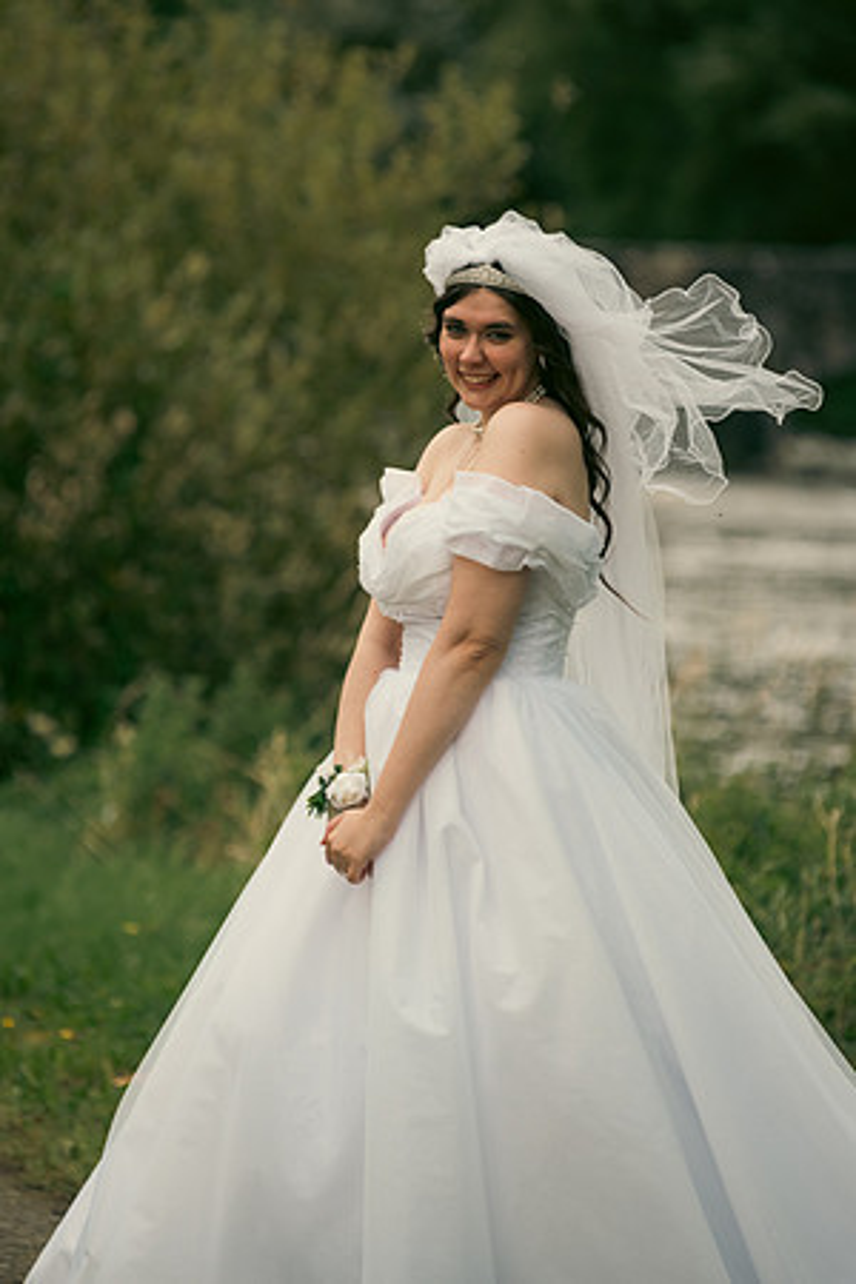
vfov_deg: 10.3
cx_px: 428
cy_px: 642
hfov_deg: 6.9
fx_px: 7133
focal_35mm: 200
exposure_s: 1/200
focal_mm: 200
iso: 320
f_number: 3.5
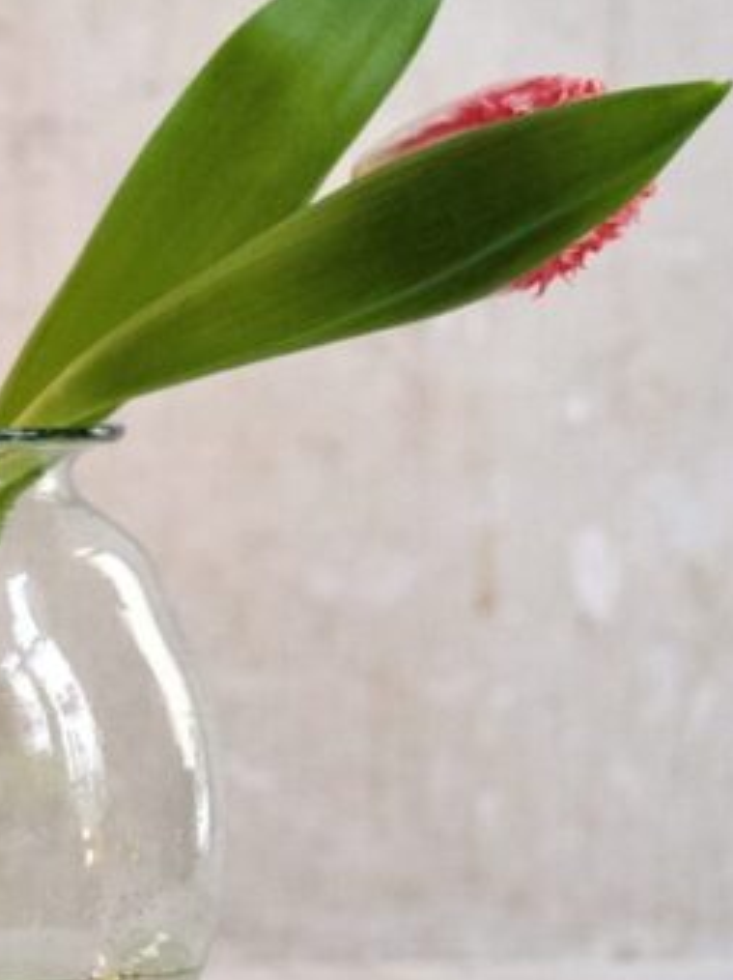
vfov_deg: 15.4
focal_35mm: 128
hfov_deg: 11.4
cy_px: 594
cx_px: -104
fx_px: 3618
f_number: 3.6
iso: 1000
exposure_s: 1/60
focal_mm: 27
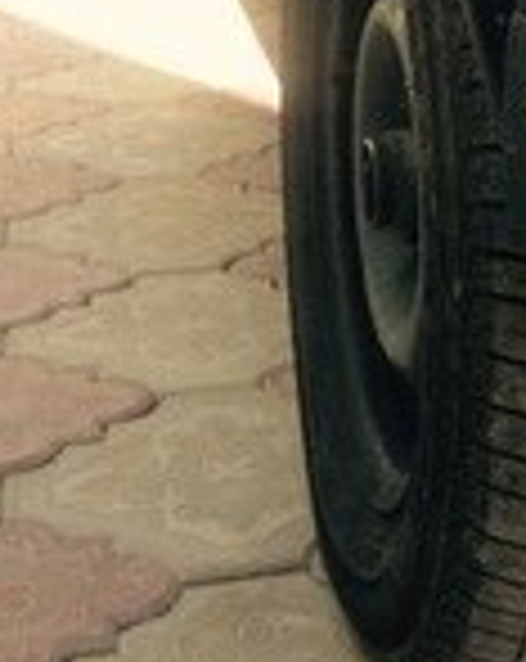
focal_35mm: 109
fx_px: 2128
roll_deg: -2.6
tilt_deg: -5.8
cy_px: -176
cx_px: 697
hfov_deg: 13.5
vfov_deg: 16.7
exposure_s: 1/430
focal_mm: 4.12
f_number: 2.4
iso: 50
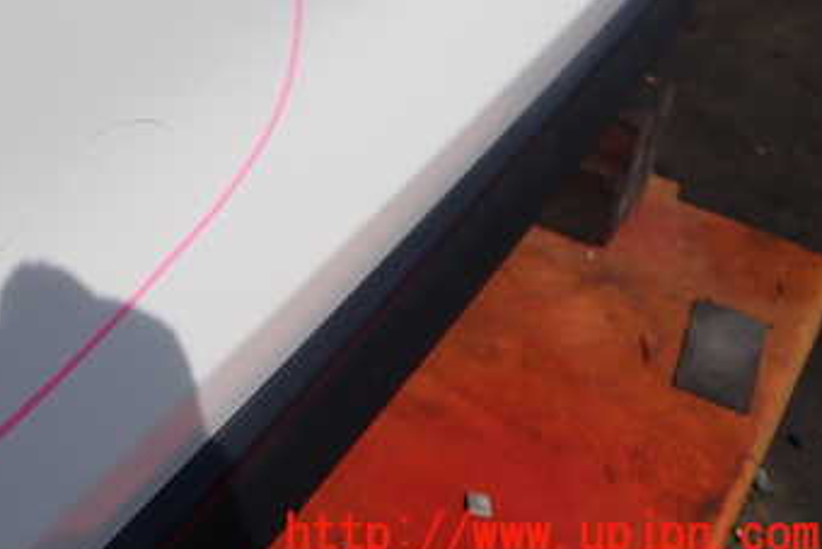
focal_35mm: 55
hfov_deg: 34.5
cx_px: 106
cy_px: 22
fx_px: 1256
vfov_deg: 23.8
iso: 100
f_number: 9
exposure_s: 1/250
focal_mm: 5.4
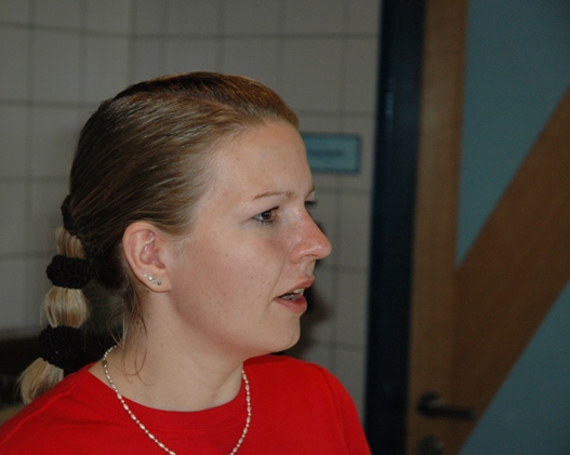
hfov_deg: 18.1
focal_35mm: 106
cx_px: 231
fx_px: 1787
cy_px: 229
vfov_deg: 14.5
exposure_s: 1/60
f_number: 4.5
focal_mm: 62
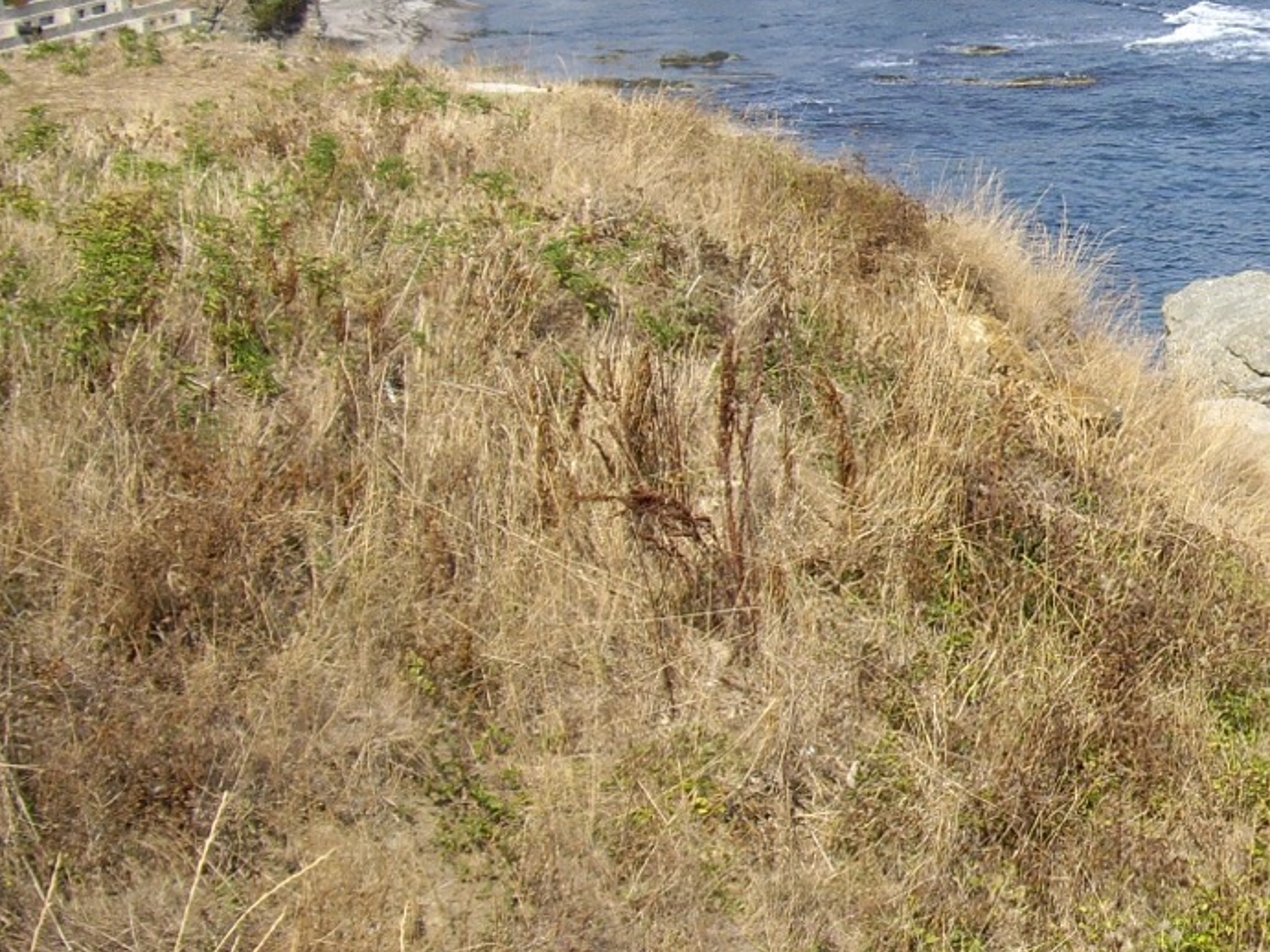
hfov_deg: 18.5
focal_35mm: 99
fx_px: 3632
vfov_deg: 14.9
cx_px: 1616
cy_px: 393
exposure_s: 1/125
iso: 64
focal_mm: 7.9
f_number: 8
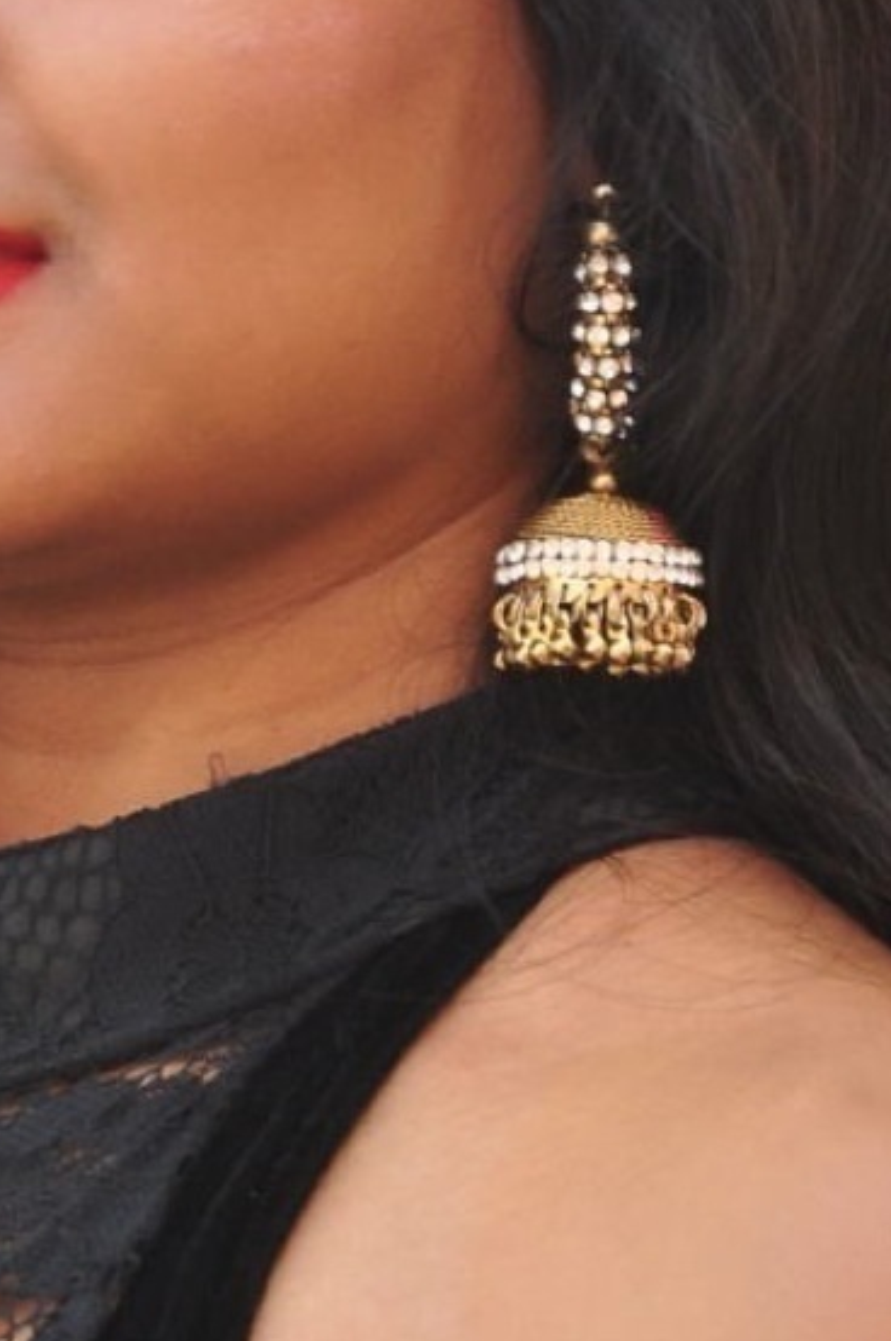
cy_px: 857
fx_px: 17863
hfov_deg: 2.9
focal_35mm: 480
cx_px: 58
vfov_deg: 4.3
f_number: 7.1
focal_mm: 98
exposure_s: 1/125
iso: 400
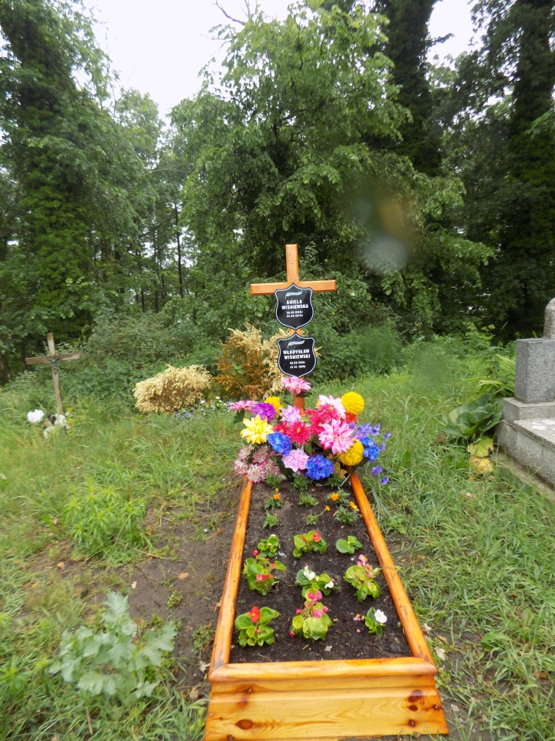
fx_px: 492
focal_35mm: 23
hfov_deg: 58.9
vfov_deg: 73.9
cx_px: 278
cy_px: 370
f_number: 3.1
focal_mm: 4
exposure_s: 1/30
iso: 100
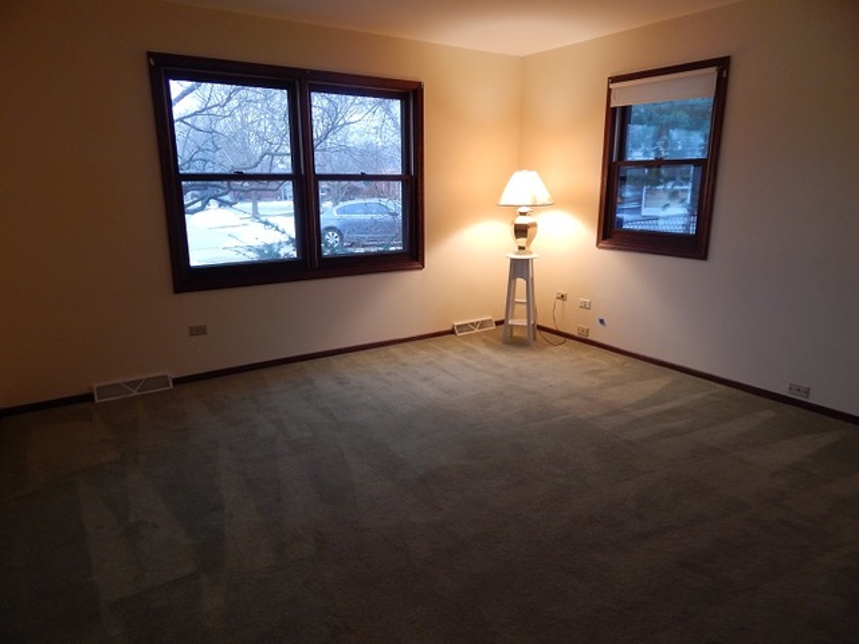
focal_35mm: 23
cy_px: 322
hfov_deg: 73.9
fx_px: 571
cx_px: 430
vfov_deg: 58.9
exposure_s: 1/30
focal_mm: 4
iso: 140
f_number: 3
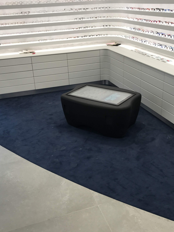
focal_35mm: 38
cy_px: 115
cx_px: 89
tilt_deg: -23.8
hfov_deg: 37.7
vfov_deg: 49.0
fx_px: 255
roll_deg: +2.9
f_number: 1.8
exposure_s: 1/50
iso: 20
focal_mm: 3.99
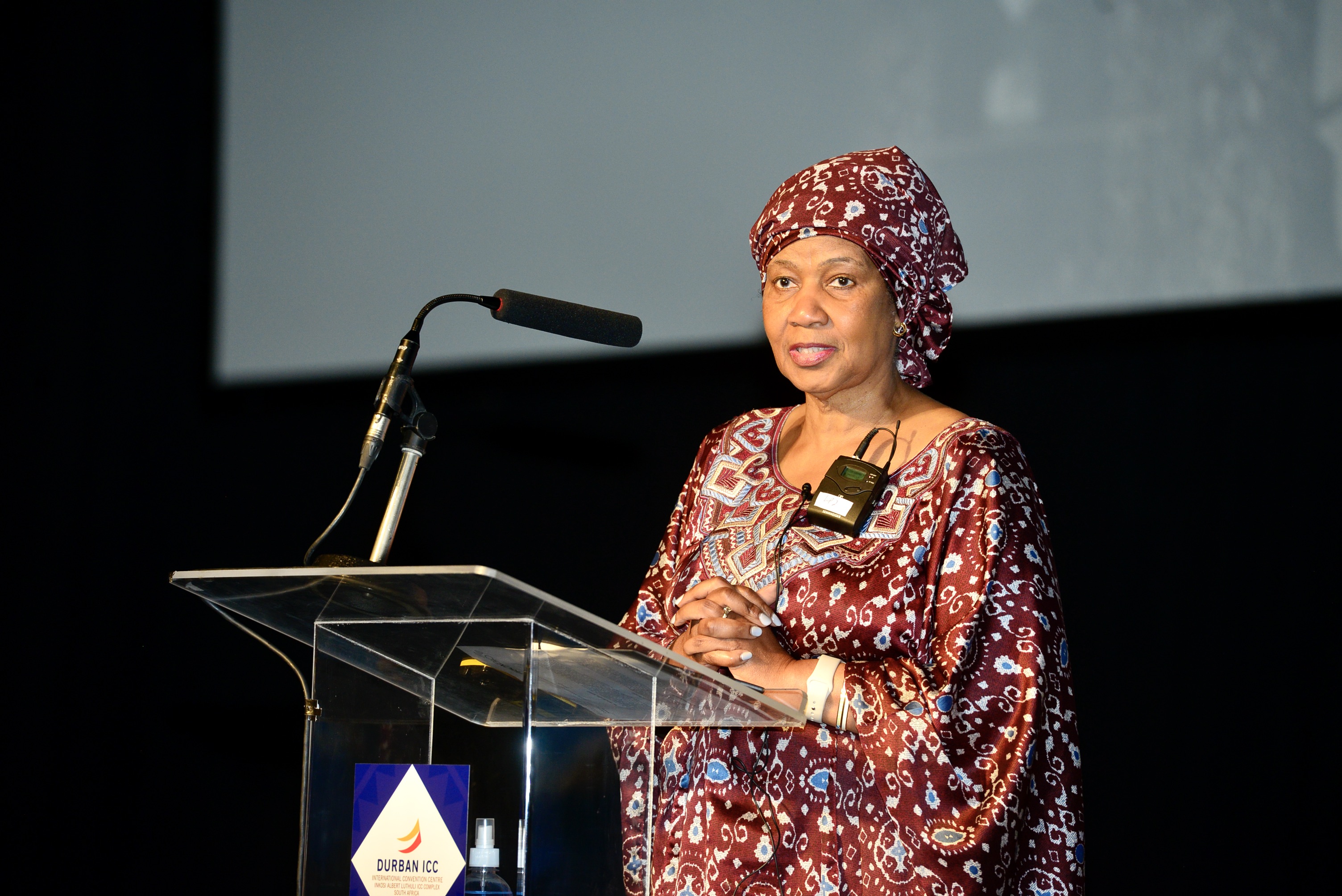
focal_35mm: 200
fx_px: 7458
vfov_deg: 6.9
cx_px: 671
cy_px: 448
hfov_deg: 10.3
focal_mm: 200
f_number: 4
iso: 1000
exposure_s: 1/200
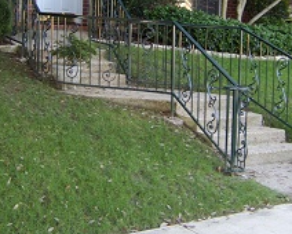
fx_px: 493
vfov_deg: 26.1
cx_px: 134
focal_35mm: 57
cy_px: 37
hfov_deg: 33.0
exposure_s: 1/30
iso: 71
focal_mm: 8.13
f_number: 2.7
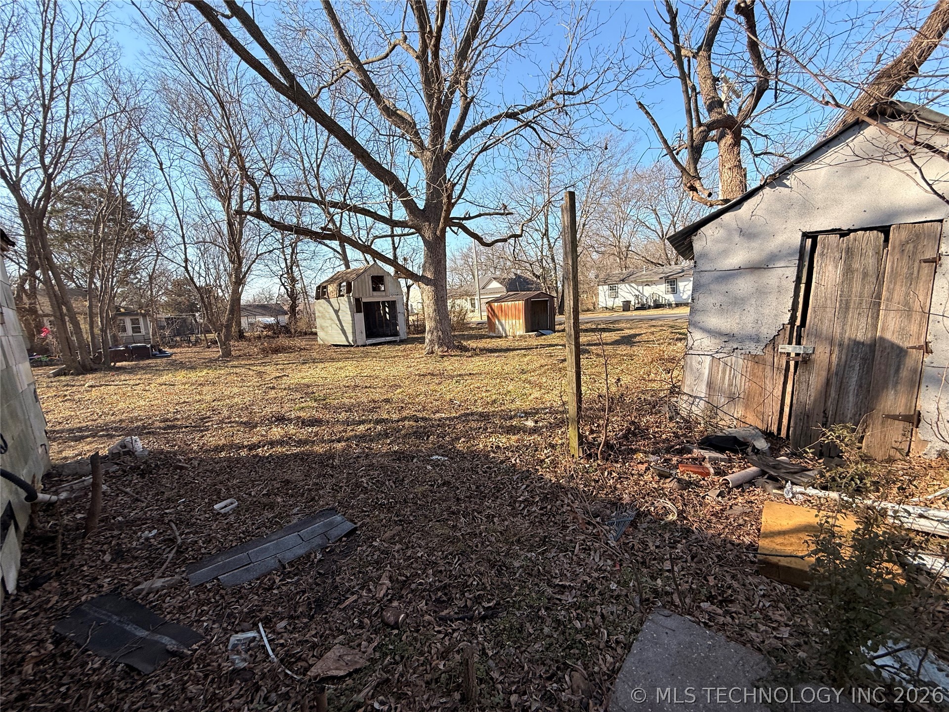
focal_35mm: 14
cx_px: 474
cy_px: 356
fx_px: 384
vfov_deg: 85.7
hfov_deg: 102.1
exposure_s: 1/613
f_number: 2.2
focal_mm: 2.22
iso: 50
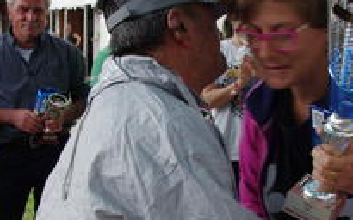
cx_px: 219
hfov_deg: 21.4
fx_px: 933
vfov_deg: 13.4
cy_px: 169
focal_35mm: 97
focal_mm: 26
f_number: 8
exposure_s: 1/60
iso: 400
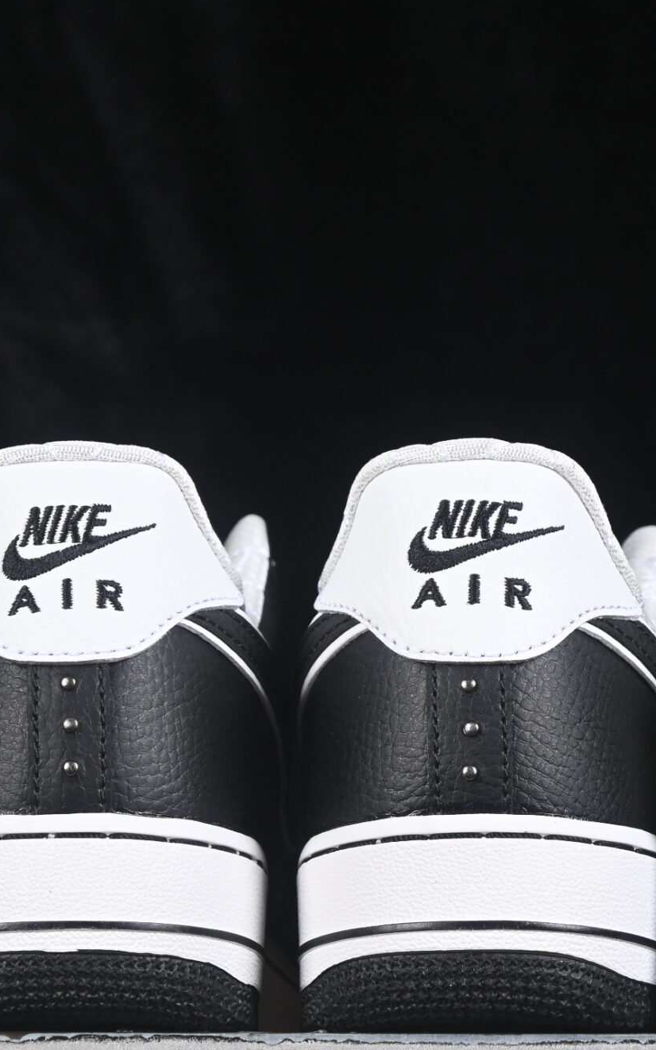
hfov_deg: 8.9
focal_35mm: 148
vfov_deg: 14.1
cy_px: 610
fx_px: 4234
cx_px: 346
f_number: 6.3
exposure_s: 1/60
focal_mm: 50
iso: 160
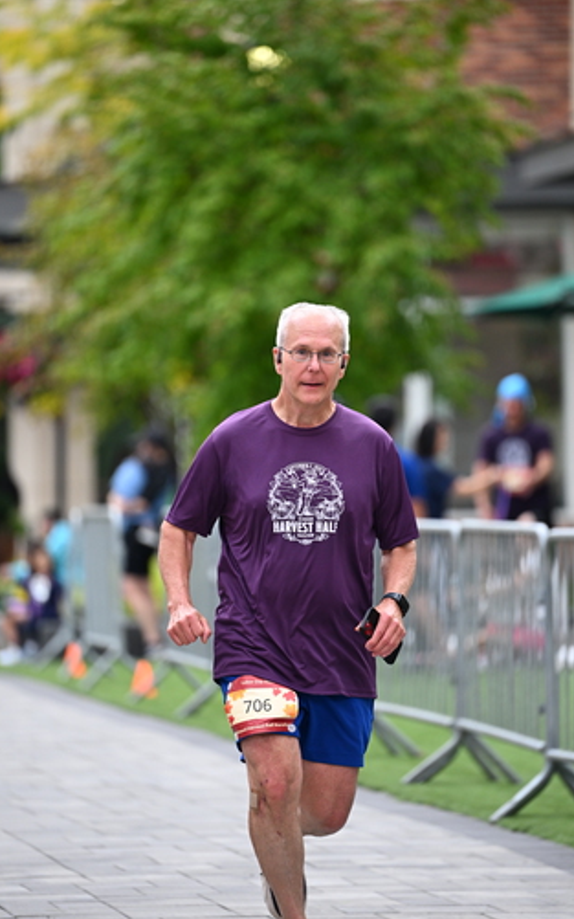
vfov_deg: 9.4
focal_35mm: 224
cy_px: 457
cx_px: 316
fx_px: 5608
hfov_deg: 5.9
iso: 800
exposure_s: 1/2000
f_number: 2.8
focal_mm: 200
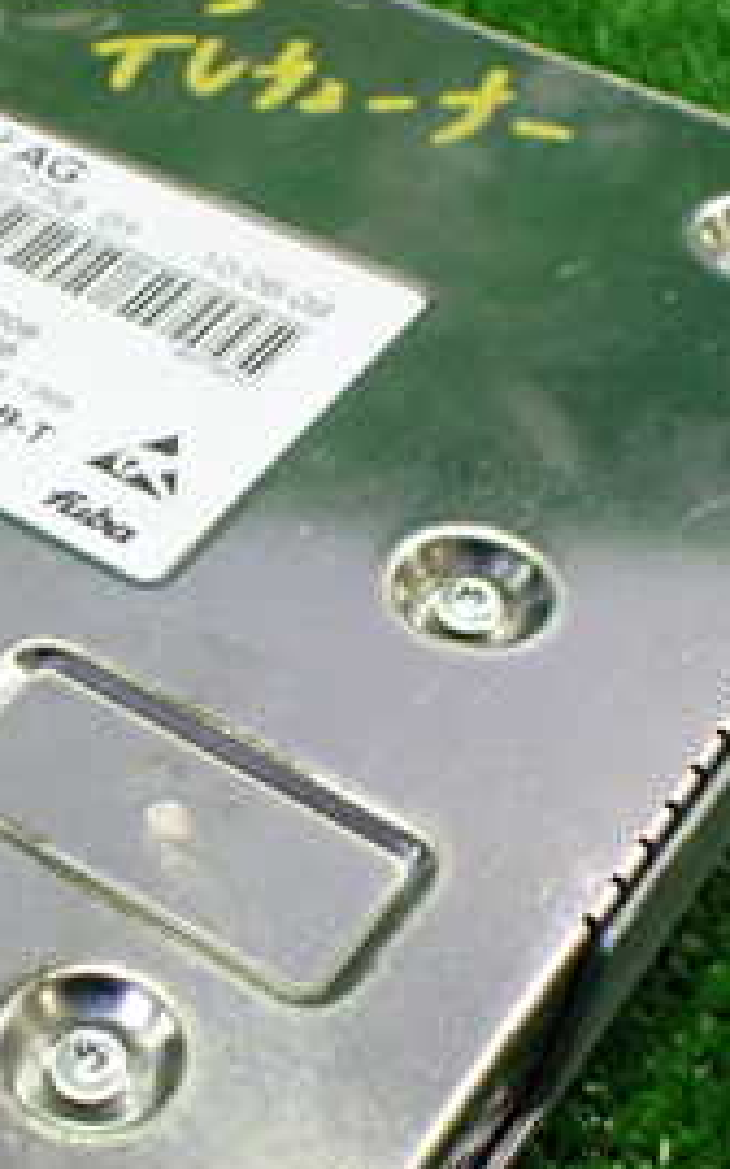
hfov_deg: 17.8
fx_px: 2261
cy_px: 674
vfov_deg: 28.9
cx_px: -30
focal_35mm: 71
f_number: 2.3
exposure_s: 1/50
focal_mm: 5.4
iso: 800
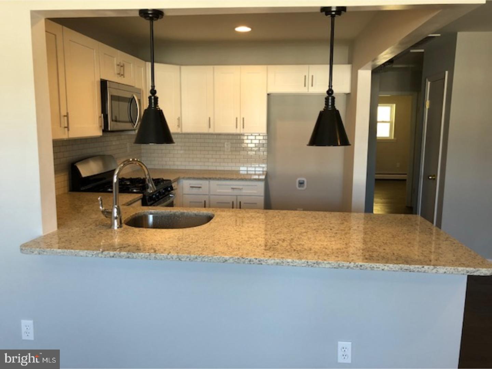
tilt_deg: -8.9
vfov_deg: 49.7
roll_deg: -0.5
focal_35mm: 28
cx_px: 246
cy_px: 184
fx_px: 398
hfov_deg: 63.4
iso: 25
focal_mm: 4
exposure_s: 1/30
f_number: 1.8
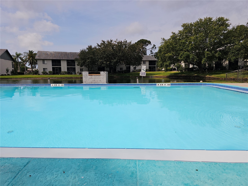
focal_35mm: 23
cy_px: 93
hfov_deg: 73.9
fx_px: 165
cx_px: 124
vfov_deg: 58.9
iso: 10
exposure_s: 1/2265
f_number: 1.7
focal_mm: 6.3
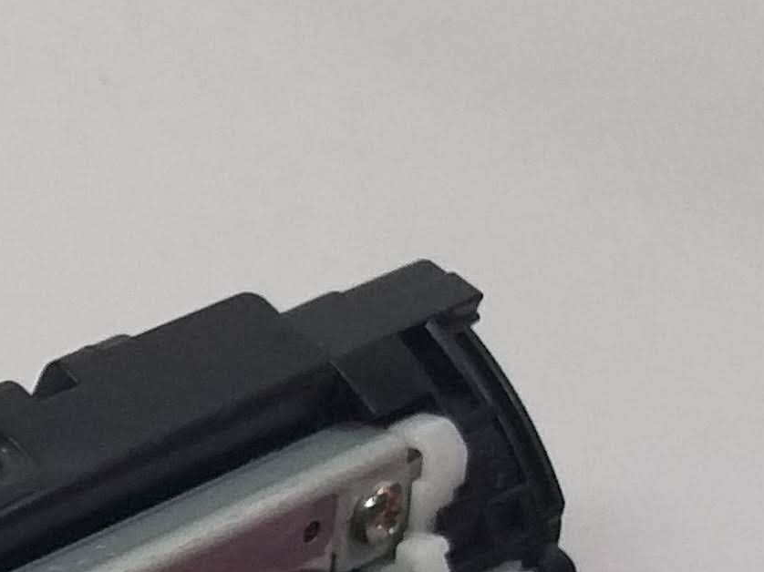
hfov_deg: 11.4
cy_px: 1390
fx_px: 3155
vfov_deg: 9.2
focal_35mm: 143
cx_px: -1098
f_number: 1.7
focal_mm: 3.93
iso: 50
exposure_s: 1/50
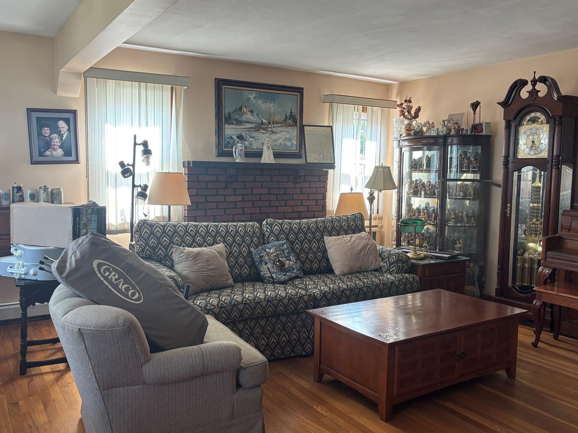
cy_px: 219
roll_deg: -0.4
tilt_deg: -6.3
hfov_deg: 59.9
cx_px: 269
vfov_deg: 46.8
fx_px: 501
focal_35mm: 30
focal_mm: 5.96
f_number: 1.6
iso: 125
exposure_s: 1/120
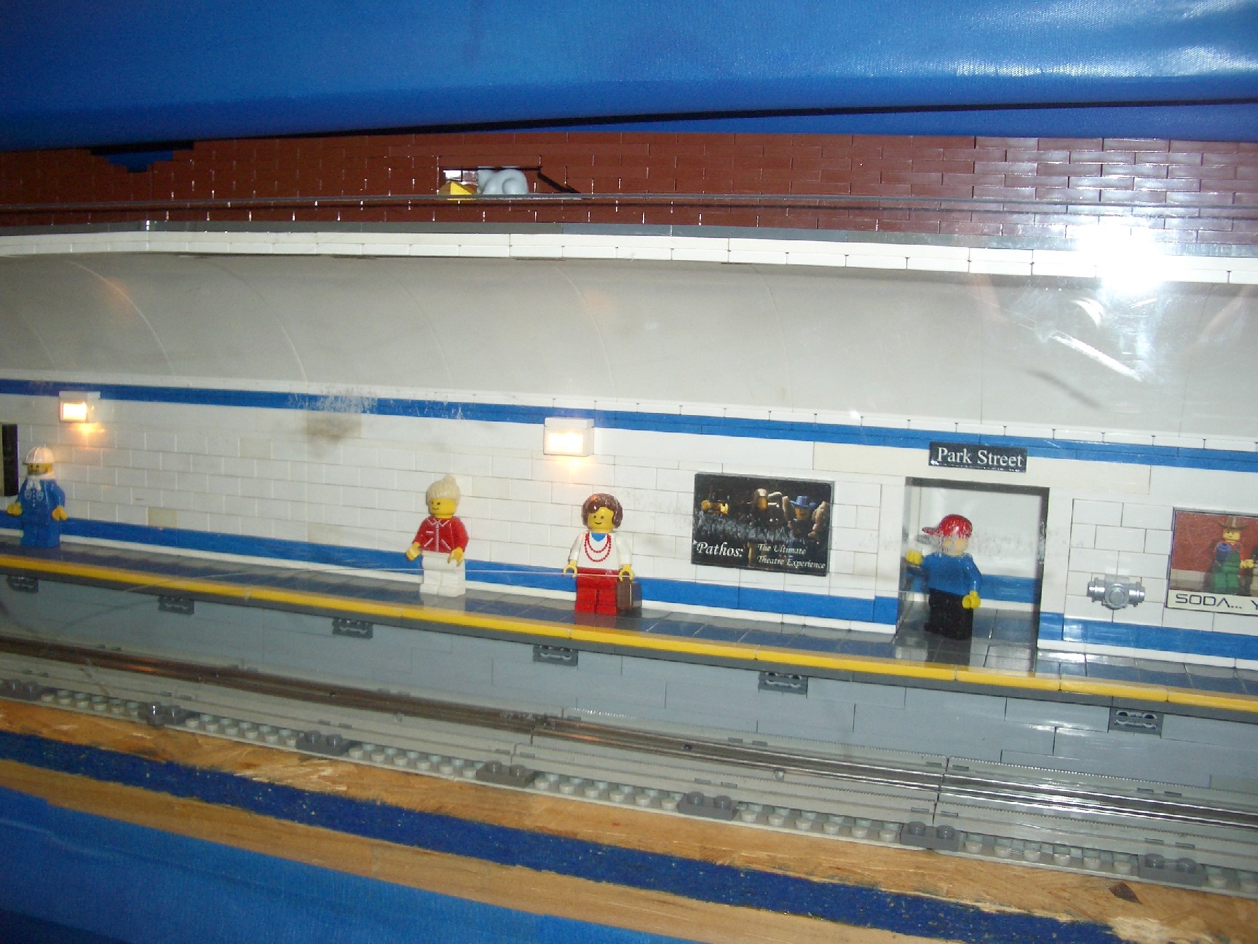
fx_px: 1272
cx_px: 629
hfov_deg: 52.6
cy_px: 472
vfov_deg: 40.7
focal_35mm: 35
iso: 100
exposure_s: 1/60
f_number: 2.6
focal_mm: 5.8
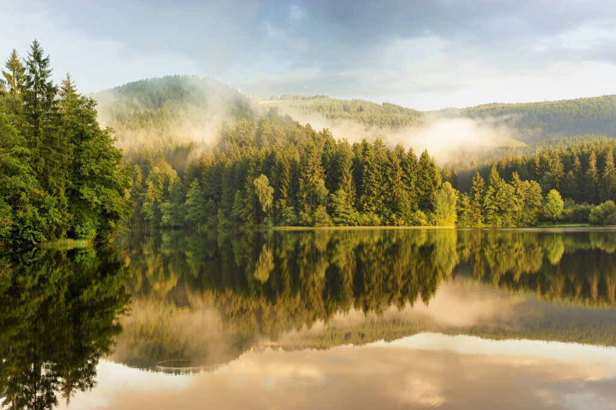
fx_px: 992
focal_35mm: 58
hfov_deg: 34.5
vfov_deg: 23.3
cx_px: 308
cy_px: 205
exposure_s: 1/30
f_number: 11
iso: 280
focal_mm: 58
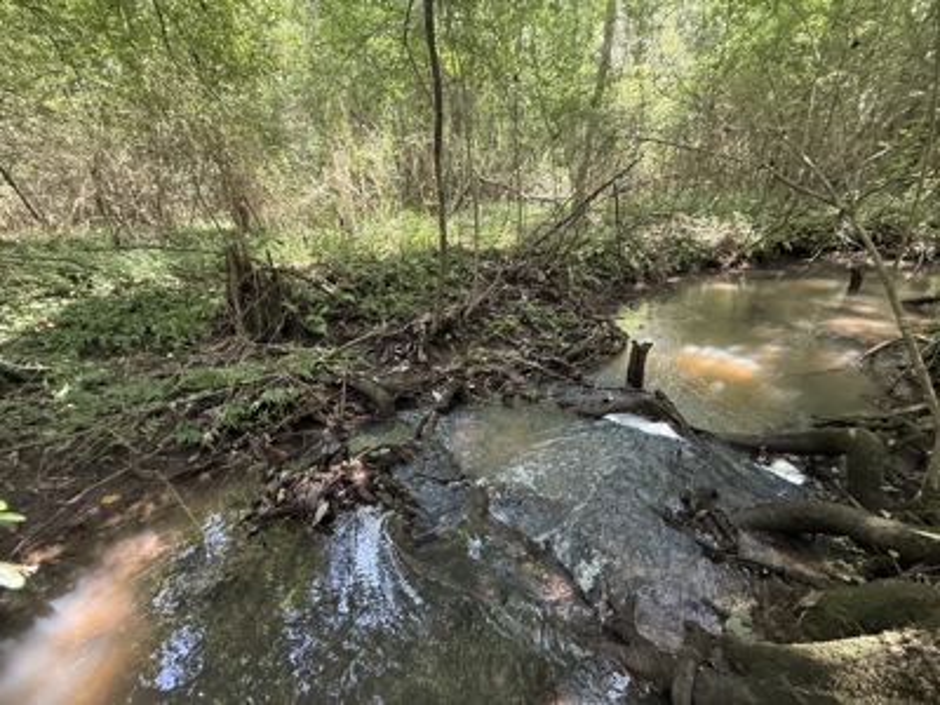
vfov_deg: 85.7
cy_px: 352
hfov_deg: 102.1
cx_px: 470
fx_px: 380
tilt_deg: -22.6
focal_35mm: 14
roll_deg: +3.5
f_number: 2.2
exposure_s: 1/86
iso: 400
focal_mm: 2.22
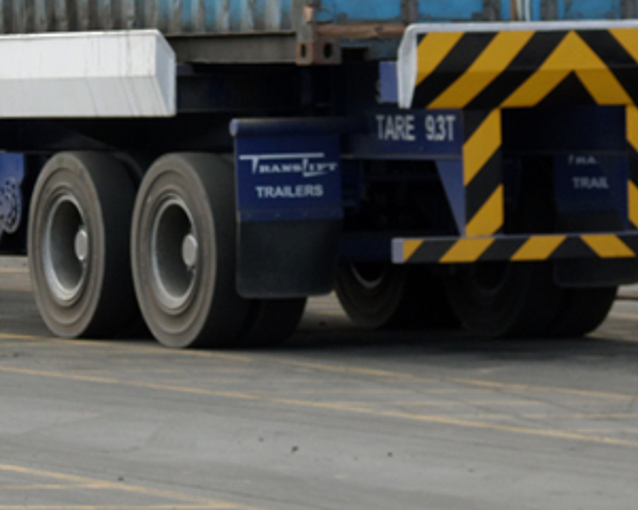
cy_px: -17
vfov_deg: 4.9
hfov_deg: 6.1
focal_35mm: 314
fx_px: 5929
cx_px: 72
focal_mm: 24.1
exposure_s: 1/90
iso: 80
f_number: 5.8
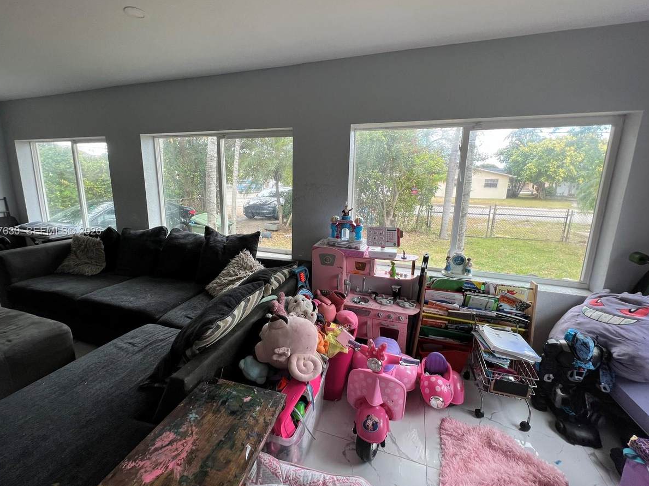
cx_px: 315
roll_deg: -0.9
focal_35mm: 14
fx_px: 262
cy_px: 232
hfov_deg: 102.1
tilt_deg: -10.8
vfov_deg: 85.6
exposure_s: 1/99
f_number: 1.8
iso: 50
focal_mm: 1.57
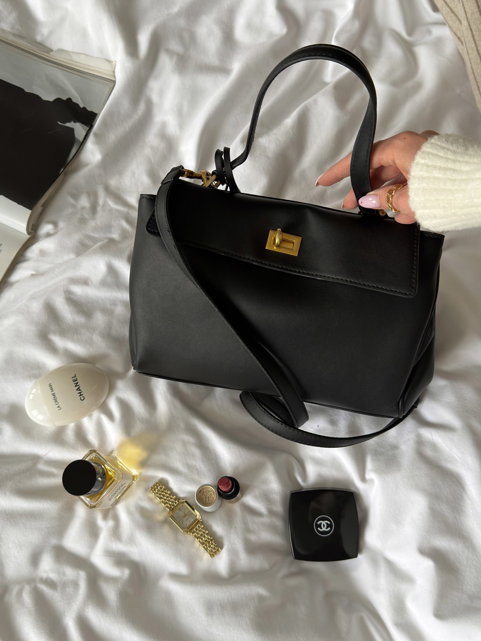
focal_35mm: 35
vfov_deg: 52.6
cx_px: 240
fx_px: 648
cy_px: 320
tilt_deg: -74.7
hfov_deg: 40.7
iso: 200
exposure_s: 1/60
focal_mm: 6.76
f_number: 1.78
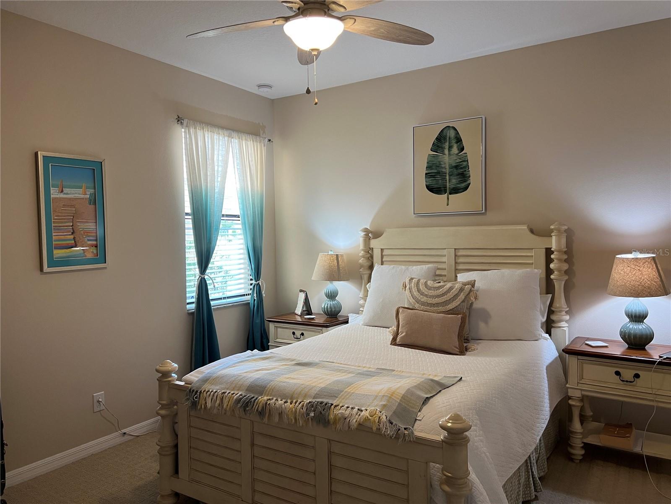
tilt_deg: -1.7
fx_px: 504
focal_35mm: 26
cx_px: 336
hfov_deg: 67.3
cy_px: 252
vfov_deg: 53.1
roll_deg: +1.2
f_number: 1.5
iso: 80
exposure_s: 1/60
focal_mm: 5.7
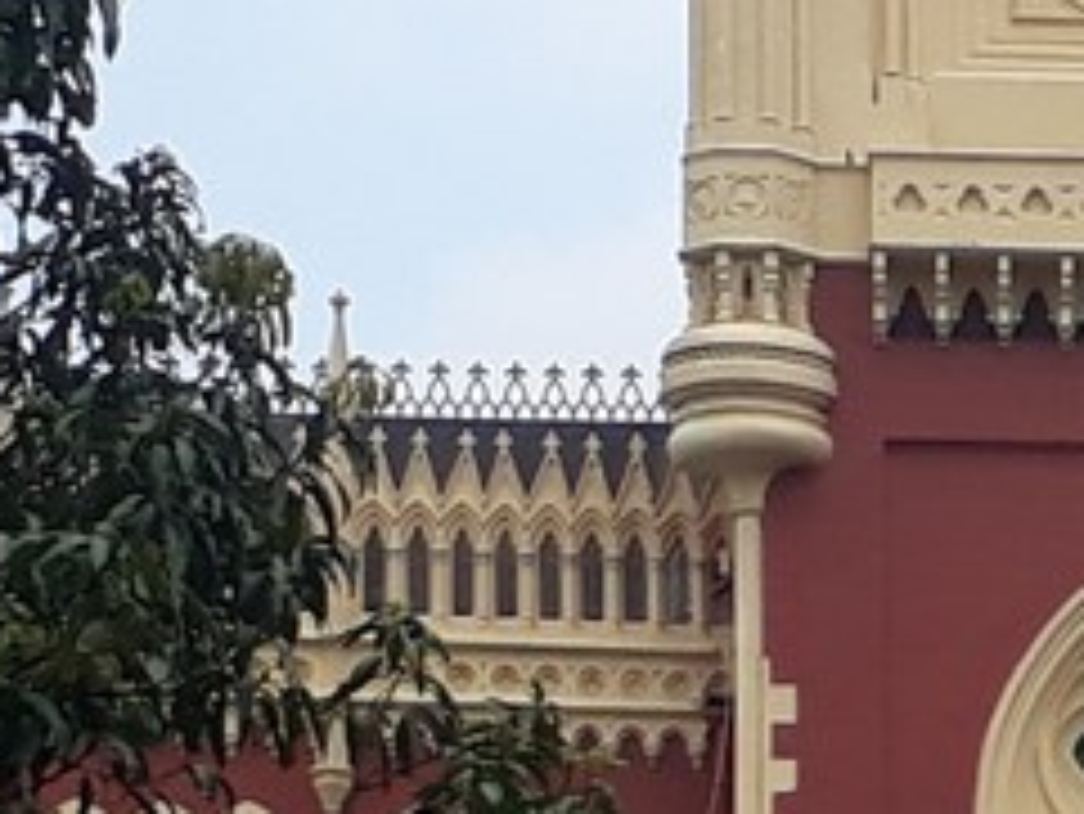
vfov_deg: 6.8
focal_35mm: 215
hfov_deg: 8.9
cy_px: 1214
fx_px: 6736
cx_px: 1804
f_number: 1.9
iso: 40
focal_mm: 3.6
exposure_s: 1/1271
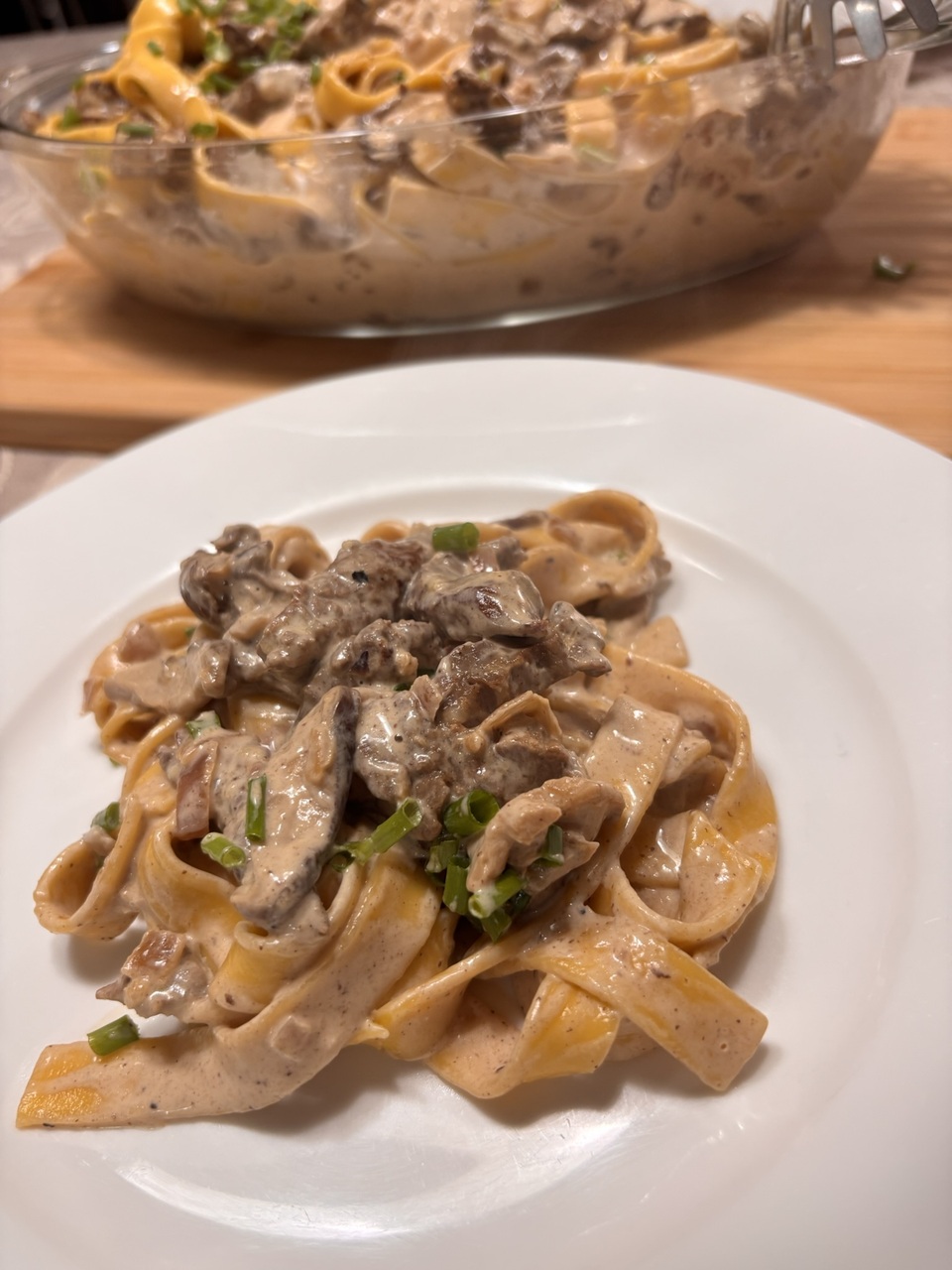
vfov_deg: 67.3
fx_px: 953
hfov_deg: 53.1
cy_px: 635
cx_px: 476
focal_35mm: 26
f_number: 1.6
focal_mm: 5.96
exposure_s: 1/60
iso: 100
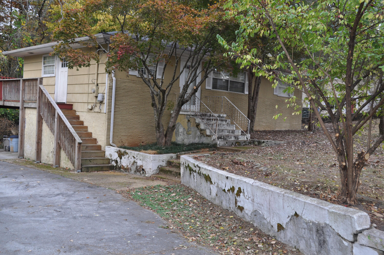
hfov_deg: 53.2
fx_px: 383
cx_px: 192
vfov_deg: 36.8
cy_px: 128
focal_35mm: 36
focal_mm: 24
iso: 400
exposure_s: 1/125
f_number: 5.6
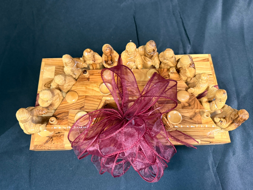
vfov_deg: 56.8
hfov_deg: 71.6
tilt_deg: -68.2
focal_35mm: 24
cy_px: 95
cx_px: 126
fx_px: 175
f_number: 1.78
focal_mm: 6.76
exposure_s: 1/40
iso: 640
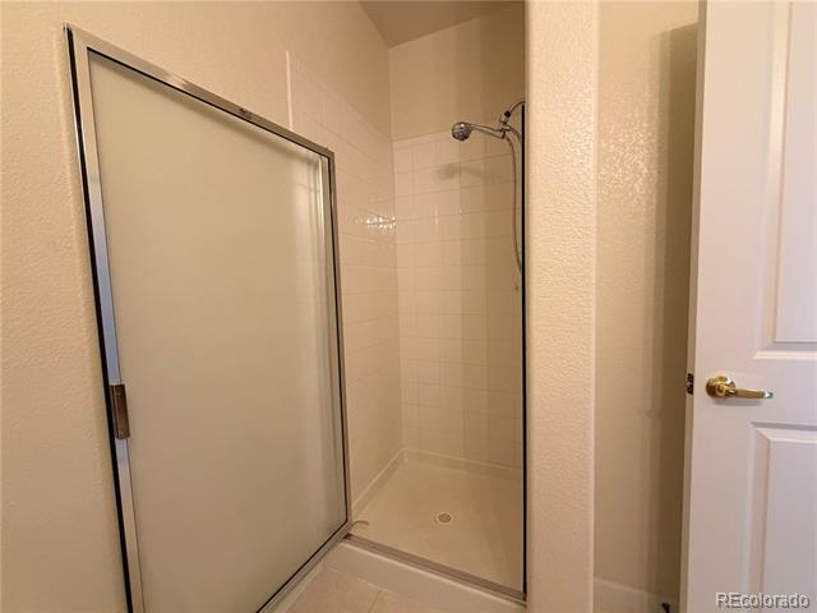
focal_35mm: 14
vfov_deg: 85.7
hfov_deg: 102.1
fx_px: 330
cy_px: 306
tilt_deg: -4.6
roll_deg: +0.9
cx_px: 408
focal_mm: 2.22
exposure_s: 1/60
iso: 200
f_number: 2.2
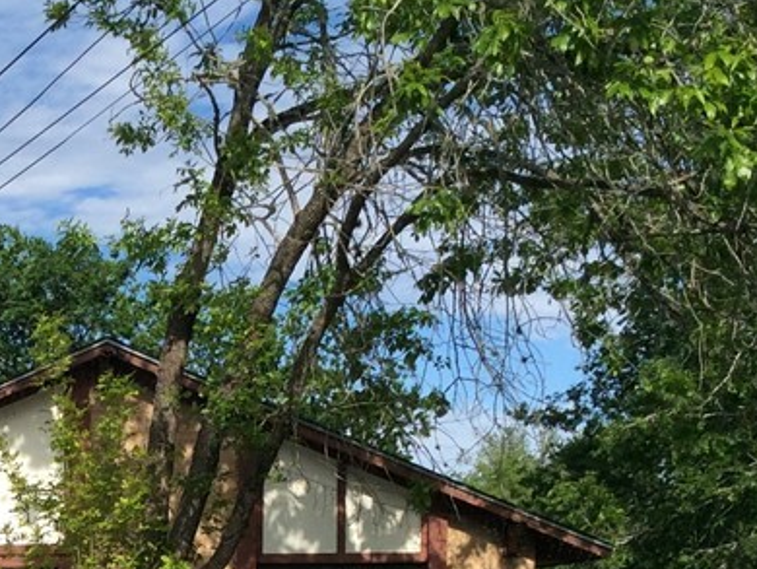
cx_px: -2
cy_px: 711
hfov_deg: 22.4
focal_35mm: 84
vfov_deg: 16.7
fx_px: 1838
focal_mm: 3.3
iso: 32
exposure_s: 1/1845
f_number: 2.4
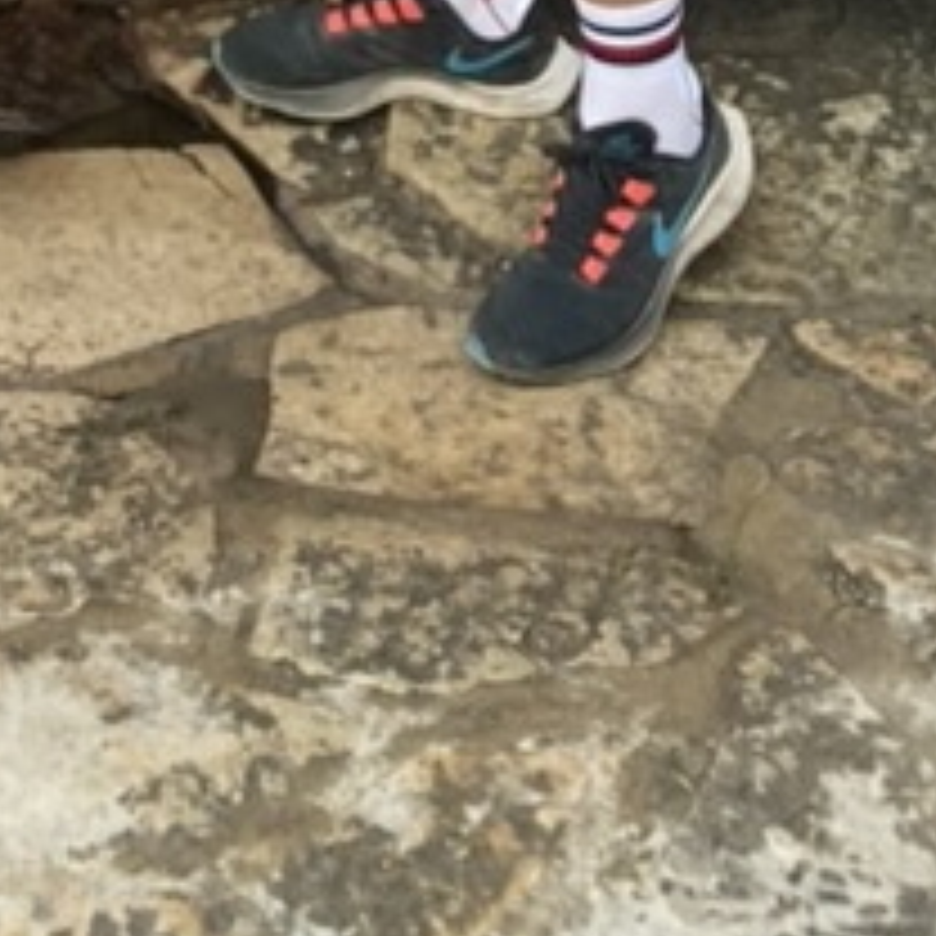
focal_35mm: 122
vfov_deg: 11.6
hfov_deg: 14.2
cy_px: -1336
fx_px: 3732
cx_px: 94
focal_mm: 3.99
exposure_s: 1/121
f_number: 1.8
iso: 40
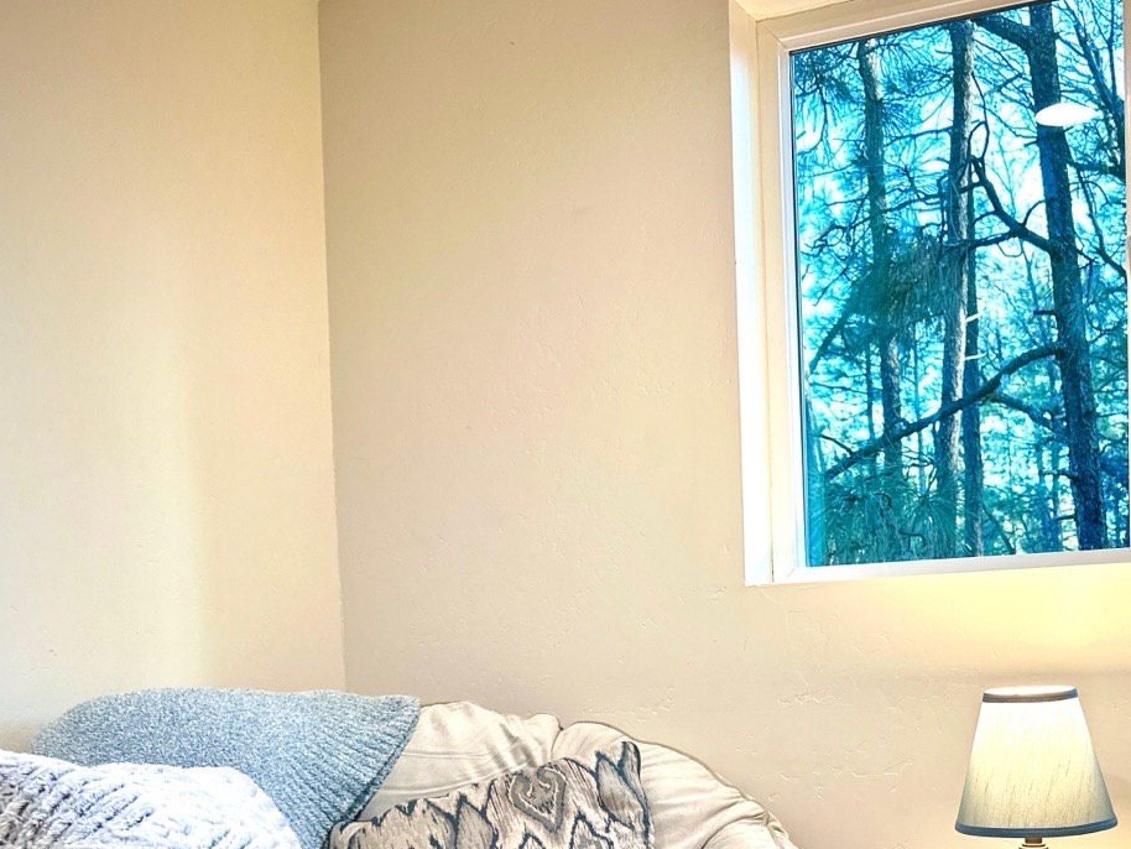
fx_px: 1373
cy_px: 724
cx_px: 844
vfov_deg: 33.0
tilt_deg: -2.5
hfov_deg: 43.4
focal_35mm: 42
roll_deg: +1.8
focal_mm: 6.86
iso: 160
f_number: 1.78
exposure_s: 1/120
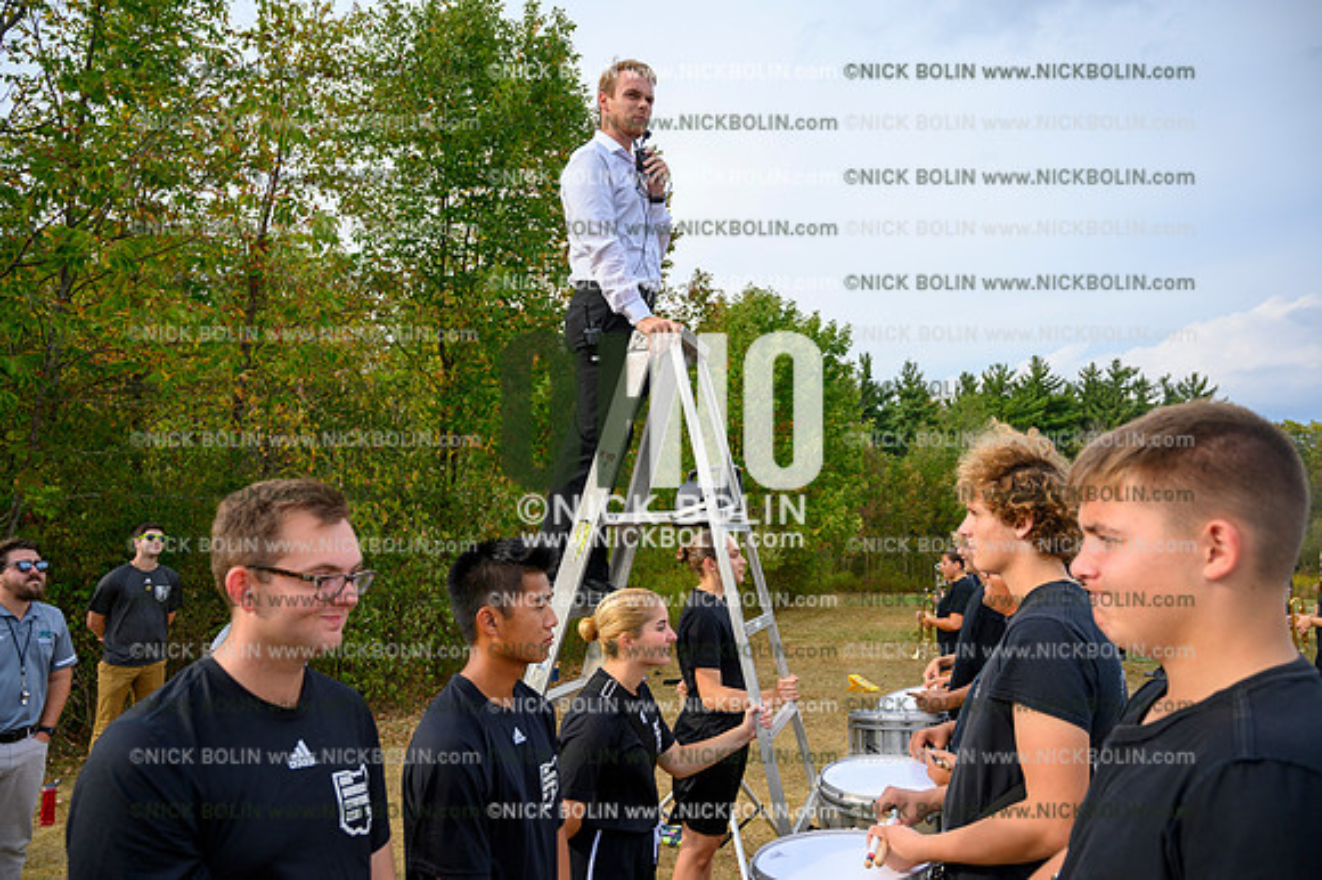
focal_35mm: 24
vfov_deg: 53.1
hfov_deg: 73.8
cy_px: 440
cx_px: 661
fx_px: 881
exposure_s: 1/640
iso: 200
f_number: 4.5
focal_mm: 24
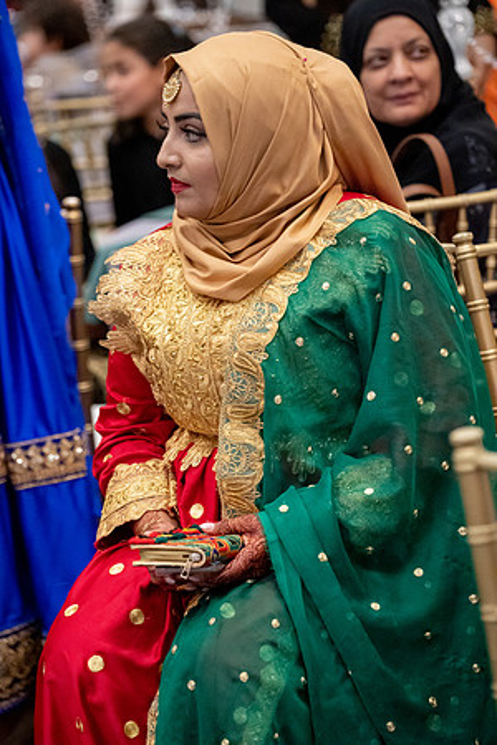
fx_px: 3168
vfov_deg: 13.4
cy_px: 372
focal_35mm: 153
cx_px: 248
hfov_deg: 9.0
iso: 16000
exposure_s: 1/160
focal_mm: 153
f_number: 4
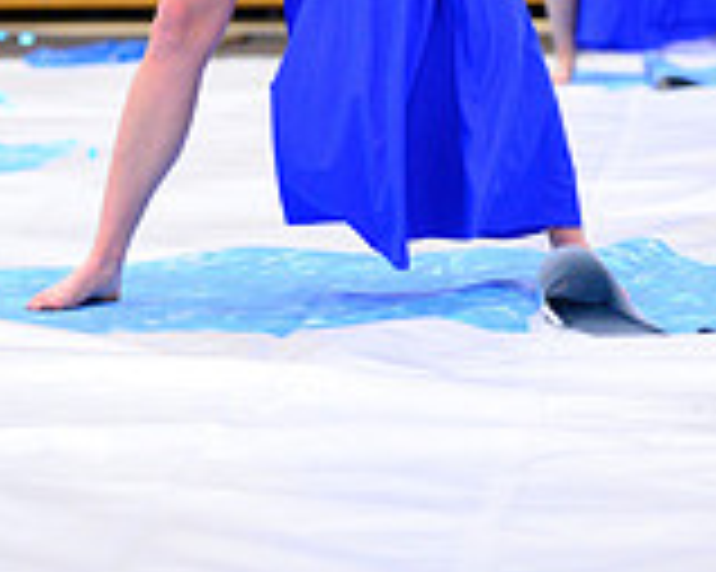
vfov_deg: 5.2
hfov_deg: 6.6
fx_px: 6184
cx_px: 236
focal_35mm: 292
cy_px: -432
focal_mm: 110
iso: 6400
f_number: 2.8
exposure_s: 1/320
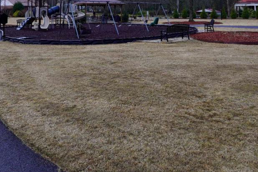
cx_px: 117
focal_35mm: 33
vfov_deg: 36.4
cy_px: 10
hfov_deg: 56.4
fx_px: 240
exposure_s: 1/80
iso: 100
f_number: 5.6
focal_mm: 11.5
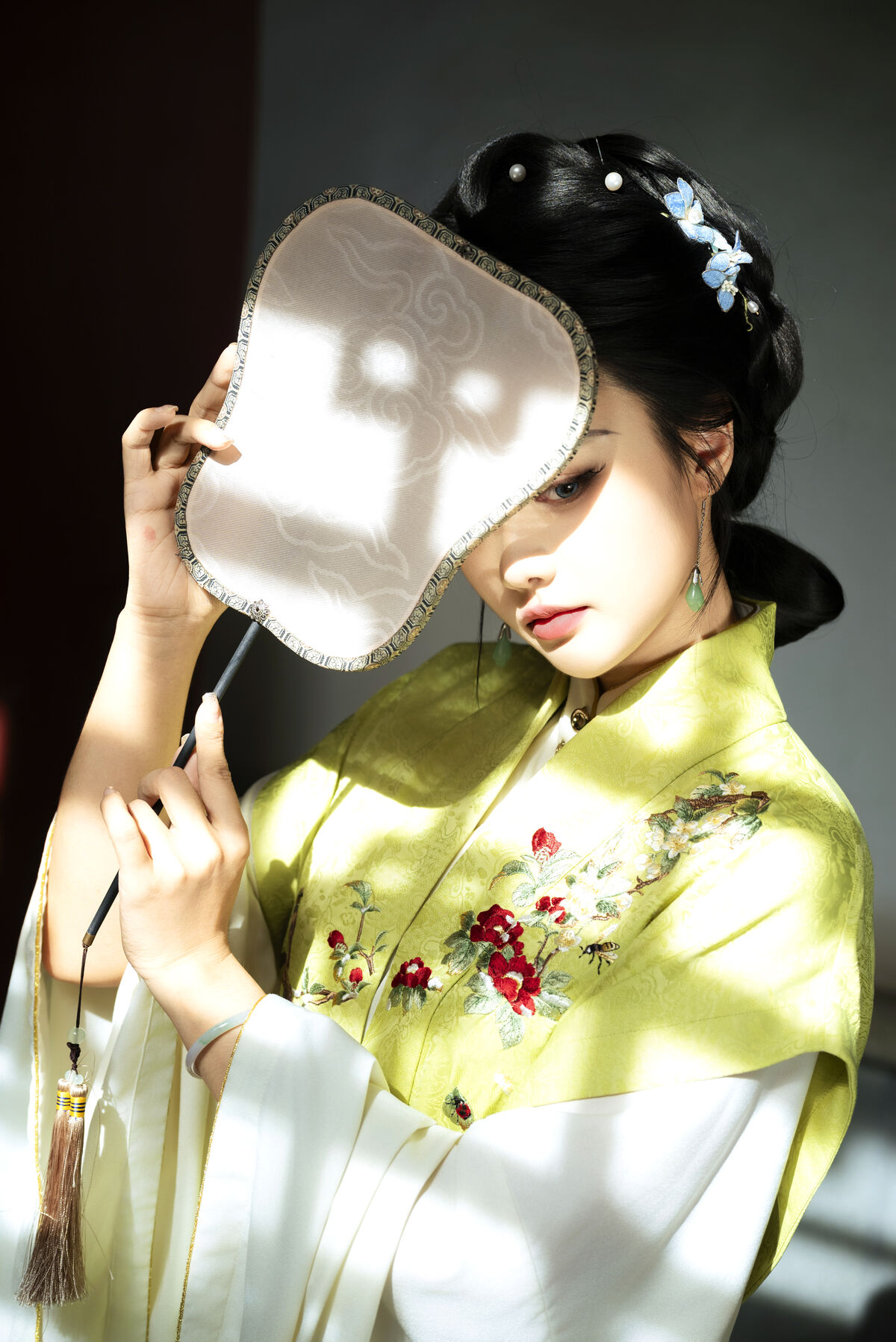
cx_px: 448
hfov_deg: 20.9
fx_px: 2425
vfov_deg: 30.9
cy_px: 671
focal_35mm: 65
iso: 125
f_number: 4
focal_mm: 65
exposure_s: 1/160
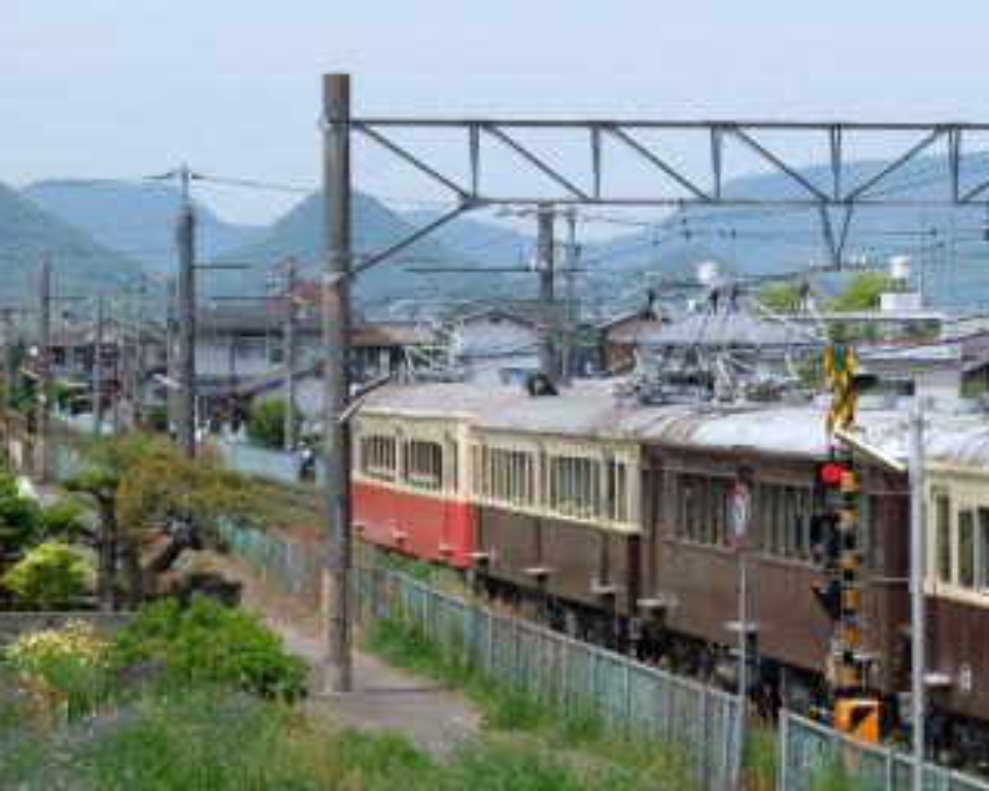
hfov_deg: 11.9
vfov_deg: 9.6
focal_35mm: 161
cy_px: 309
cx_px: 766
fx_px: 4713
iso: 640
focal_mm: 40.7
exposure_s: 1/2000
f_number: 8
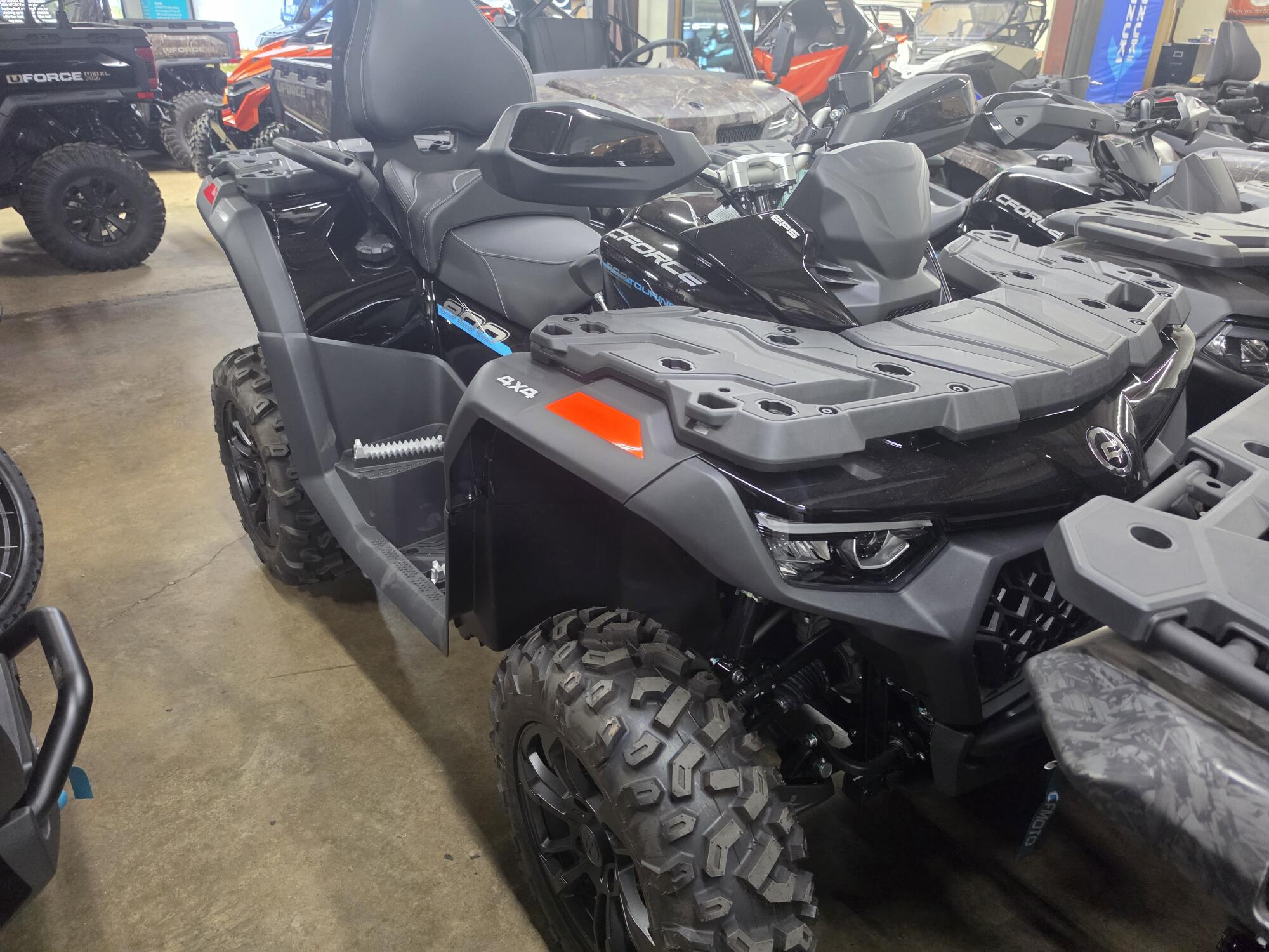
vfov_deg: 58.9
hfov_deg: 73.9
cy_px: 476
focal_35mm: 23
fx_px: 843
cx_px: 634
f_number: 1.4
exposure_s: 1/120
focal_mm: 6.5
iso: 1000
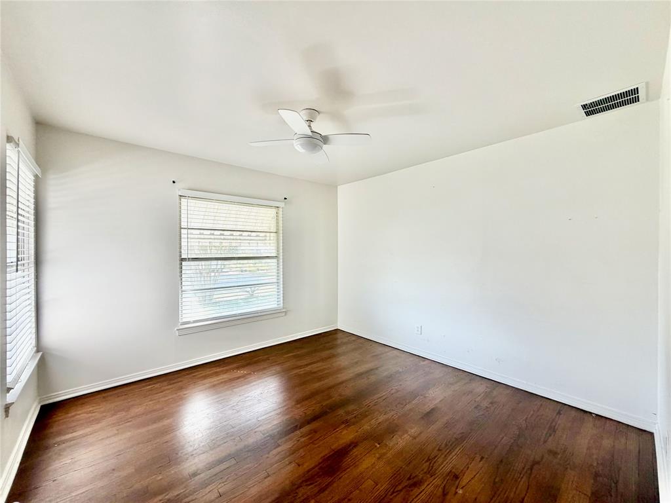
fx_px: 271
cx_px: 336
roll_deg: +0.3
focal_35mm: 14
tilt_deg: -0.6
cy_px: 252
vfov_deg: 85.7
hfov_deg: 102.1
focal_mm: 2.22
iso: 125
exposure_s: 1/121
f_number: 2.2
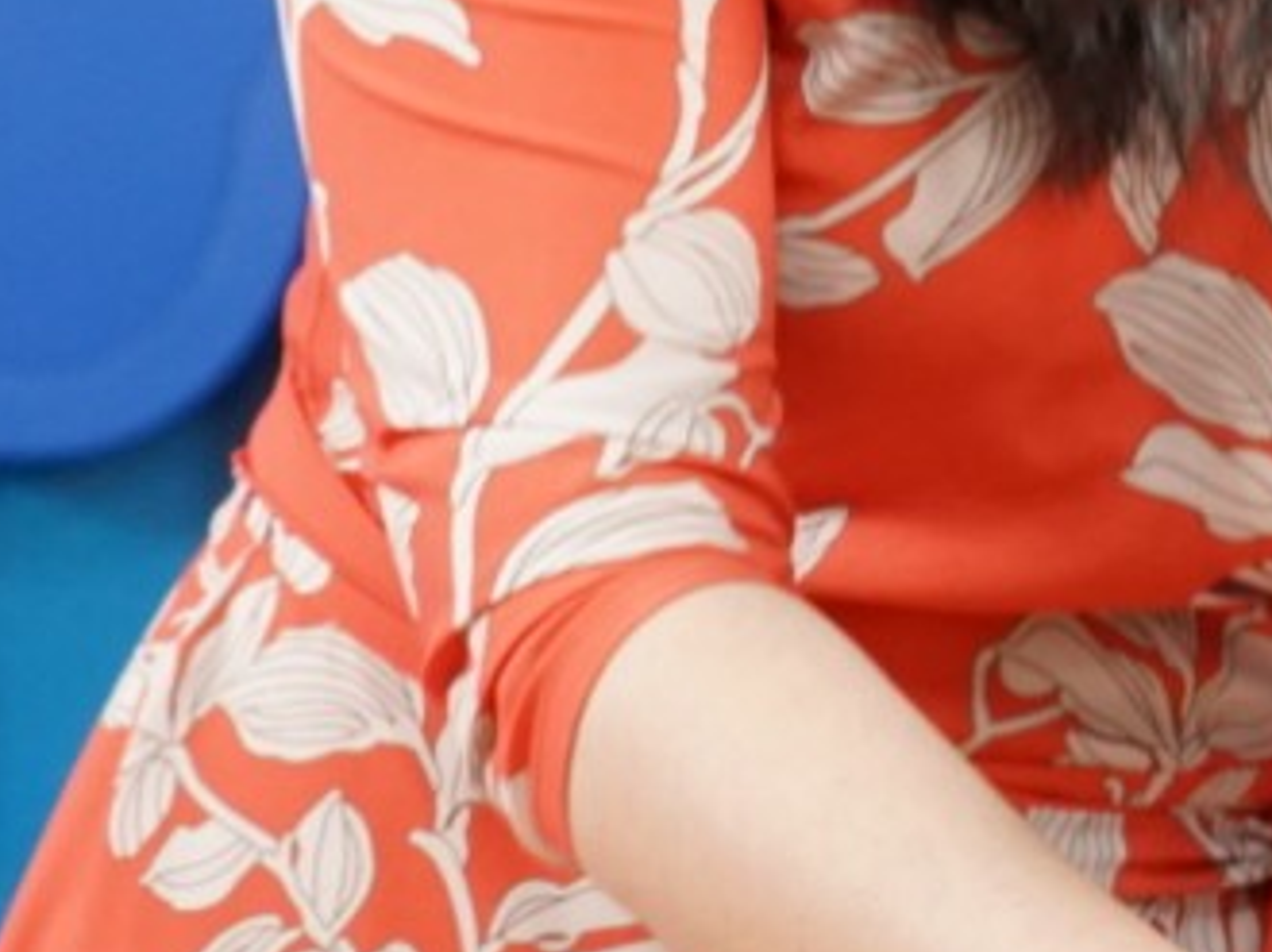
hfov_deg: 9.9
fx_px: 7197
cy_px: -79
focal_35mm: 196
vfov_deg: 7.5
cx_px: 1557
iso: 4000
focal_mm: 42
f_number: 4.5
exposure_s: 1/50
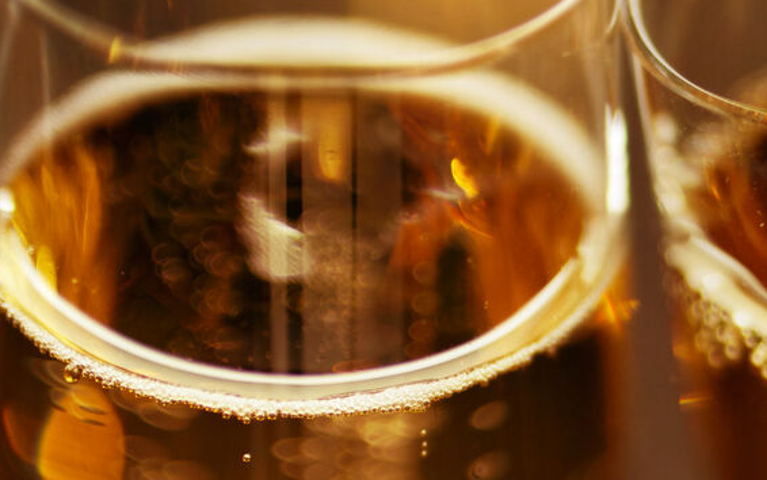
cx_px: 894
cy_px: 572
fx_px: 2634
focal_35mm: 126
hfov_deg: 16.0
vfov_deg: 10.2
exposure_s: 1/500
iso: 100
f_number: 1.6
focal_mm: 35
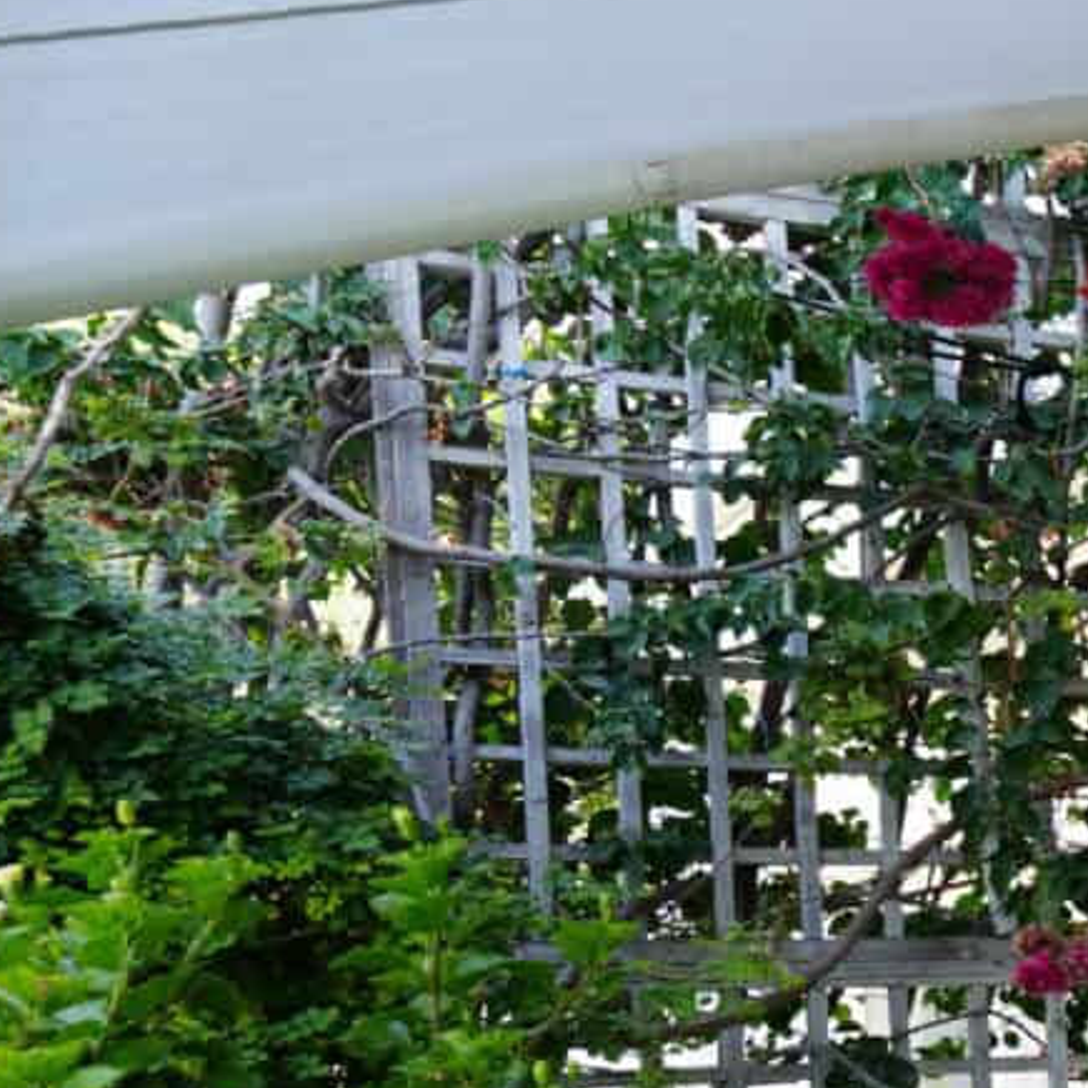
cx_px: 2529
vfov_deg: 22.8
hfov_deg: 15.3
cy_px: 1147
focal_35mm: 72
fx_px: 2560
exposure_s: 1/60
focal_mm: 18
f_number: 4
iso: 100
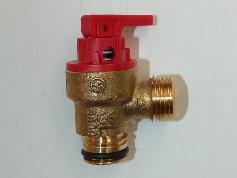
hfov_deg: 69.4
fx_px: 171
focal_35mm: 25
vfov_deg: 54.8
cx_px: 118
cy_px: 89
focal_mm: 4.5
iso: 200
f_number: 3.2
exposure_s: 1/400
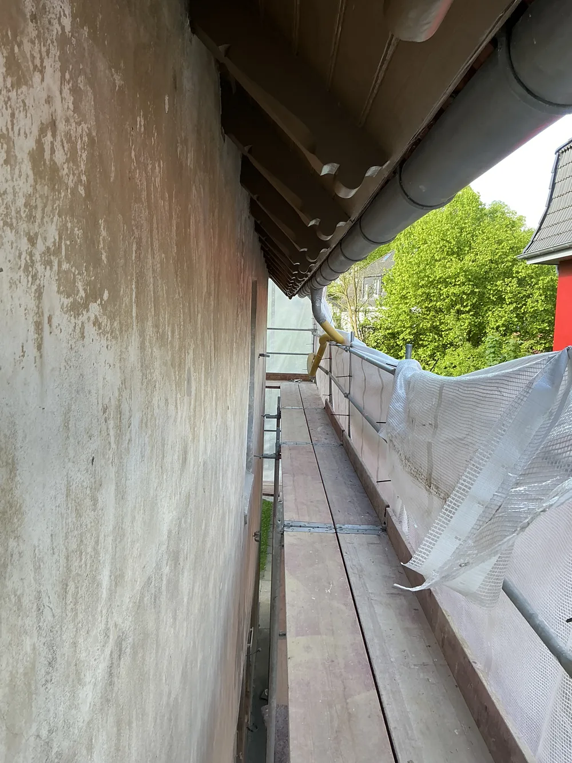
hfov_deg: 49.7
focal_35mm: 28
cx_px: 286
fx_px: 617
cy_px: 382
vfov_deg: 63.5
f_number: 1.8
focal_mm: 3
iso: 25
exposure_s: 1/122
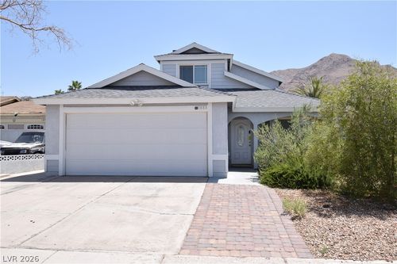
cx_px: 198
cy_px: 132
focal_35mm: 30
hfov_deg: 61.9
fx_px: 331
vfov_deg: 43.6
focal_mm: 20
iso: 100
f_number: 10
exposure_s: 1/125
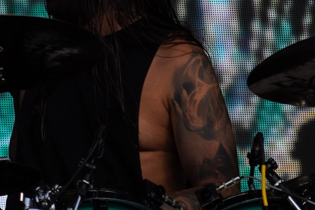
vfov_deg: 2.5
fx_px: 4793
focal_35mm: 548
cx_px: 99
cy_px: 115
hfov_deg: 3.8
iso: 100
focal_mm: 105
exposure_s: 1/160
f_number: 4.5
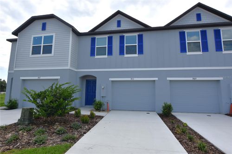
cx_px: 116
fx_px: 116
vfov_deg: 67.3
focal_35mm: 18
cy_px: 77
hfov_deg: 90.0
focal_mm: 12
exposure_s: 1/500
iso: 160
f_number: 8
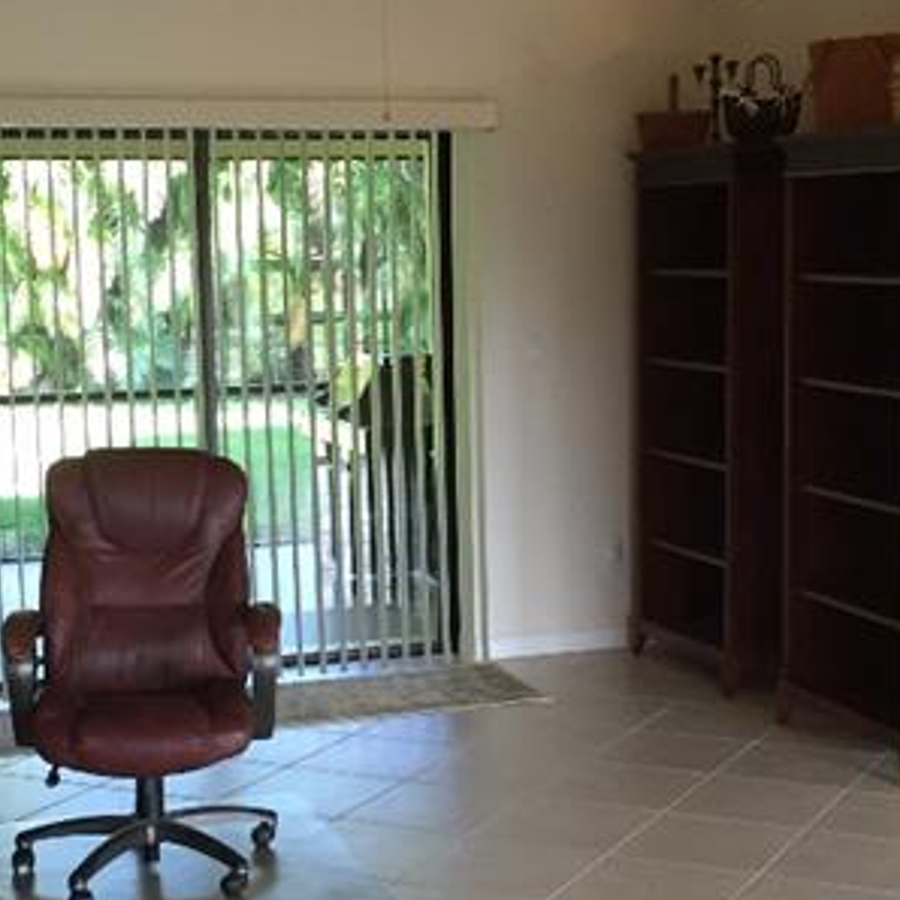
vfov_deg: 26.1
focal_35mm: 66
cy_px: 495
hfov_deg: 26.1
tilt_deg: -8.9
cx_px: 474
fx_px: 1941
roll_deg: +1.5
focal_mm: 4.15
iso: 80
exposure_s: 1/30
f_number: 2.2
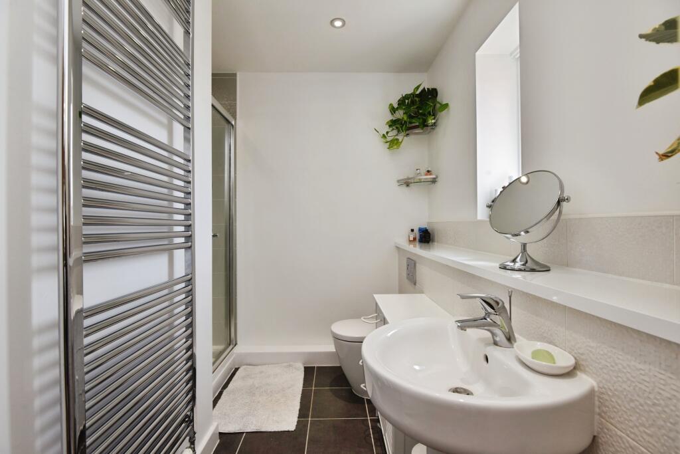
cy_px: 227
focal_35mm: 16
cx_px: 340
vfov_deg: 73.8
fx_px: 302
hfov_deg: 96.7
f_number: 7.1
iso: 400
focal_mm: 16
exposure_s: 1/50
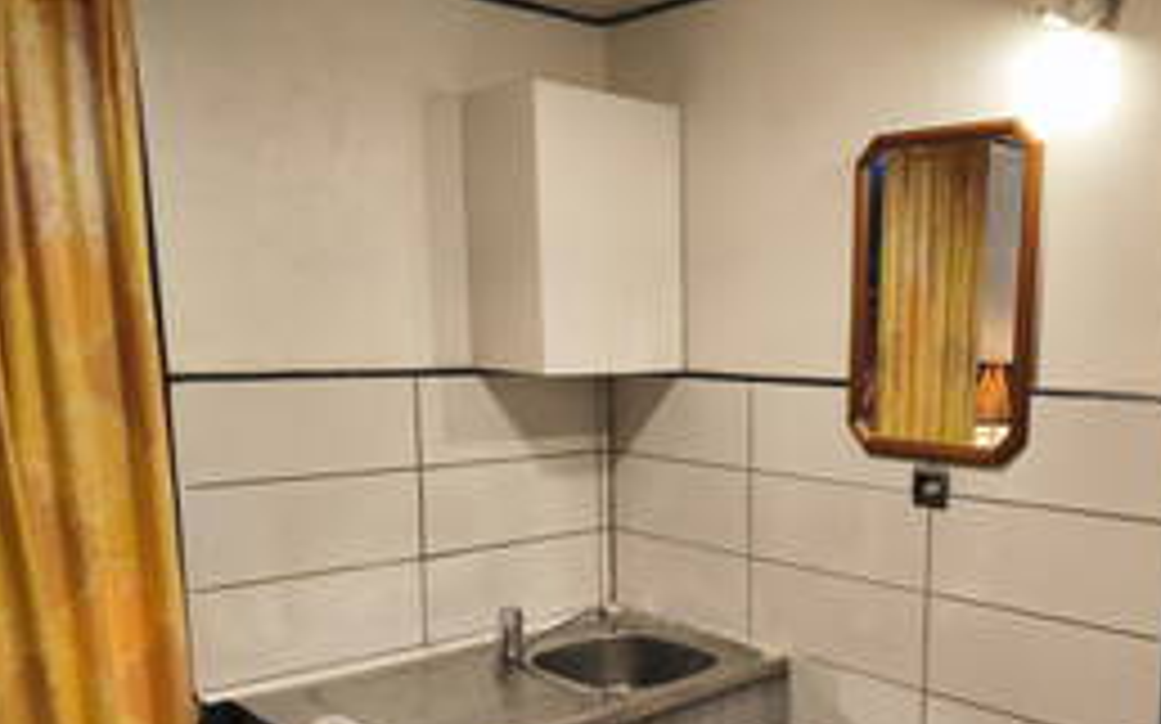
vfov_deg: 36.5
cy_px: 531
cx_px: 778
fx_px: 1075
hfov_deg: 55.5
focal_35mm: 34
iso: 320
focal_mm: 6.18
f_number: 1.65
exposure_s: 1/50
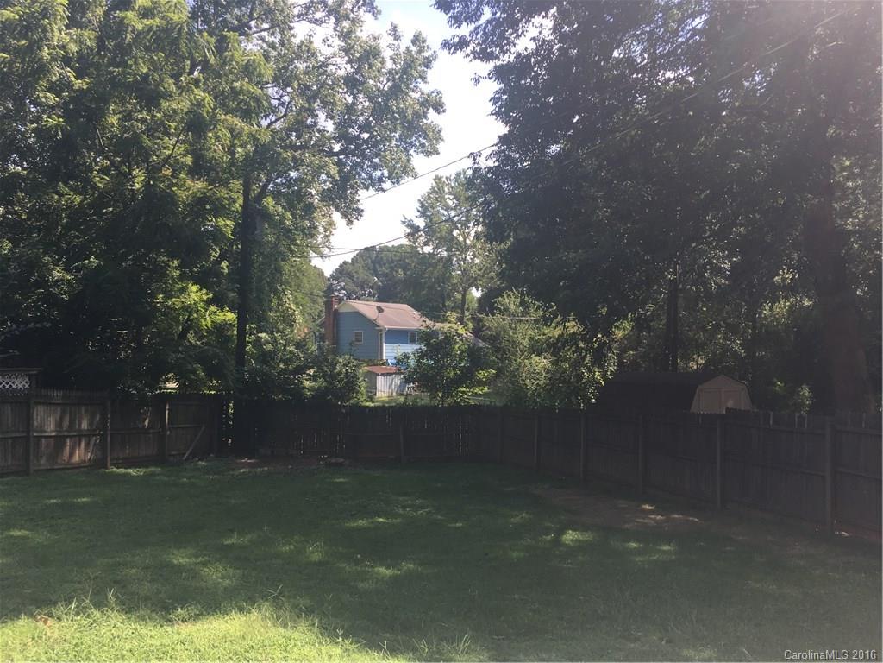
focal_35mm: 29
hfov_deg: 61.7
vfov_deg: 48.2
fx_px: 740
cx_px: 442
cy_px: 332
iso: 25
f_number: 2.2
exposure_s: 1/499
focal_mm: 4.15
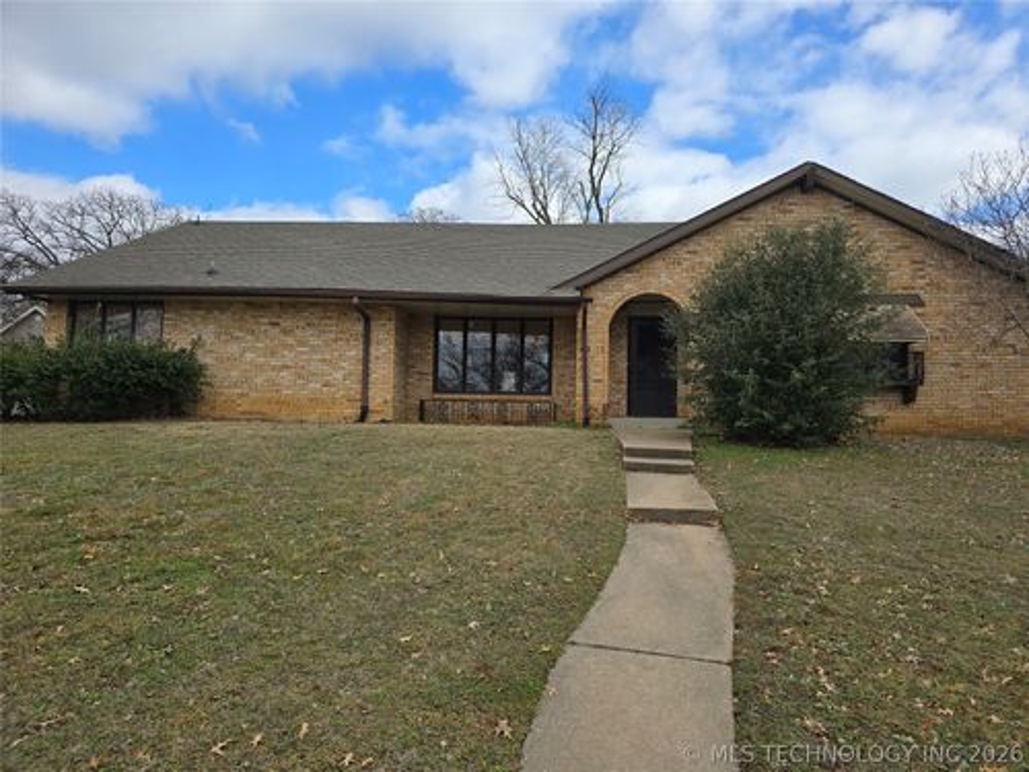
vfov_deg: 58.9
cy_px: 386
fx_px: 684
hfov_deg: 73.9
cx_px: 514
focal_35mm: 23
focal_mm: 6.3
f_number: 1.7
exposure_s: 1/525
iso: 12
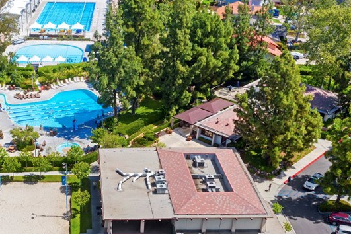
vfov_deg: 24.9
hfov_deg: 35.6
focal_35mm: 54
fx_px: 526
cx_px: 67
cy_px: 158
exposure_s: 1/200
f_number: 8
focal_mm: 10.26
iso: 100
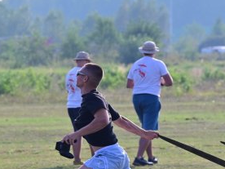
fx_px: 3269
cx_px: 134
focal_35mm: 503
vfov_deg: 3.0
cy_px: 120
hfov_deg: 3.9
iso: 1000
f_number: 11
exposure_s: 1/1250
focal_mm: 290
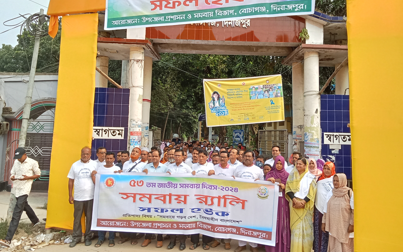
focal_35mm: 29
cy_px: 109
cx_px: 200
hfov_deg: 64.6
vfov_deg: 43.0
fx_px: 319
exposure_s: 1/933
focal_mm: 2.79
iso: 100
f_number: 2
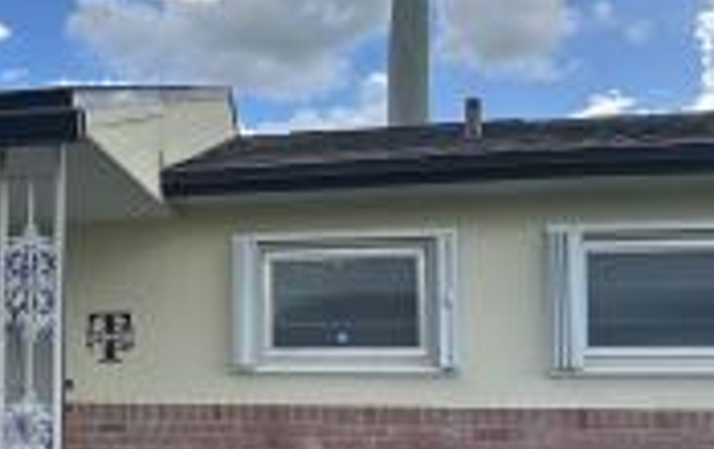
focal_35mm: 58
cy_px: 306
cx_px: 61
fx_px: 1130
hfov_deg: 33.1
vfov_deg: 22.3
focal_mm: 6.86
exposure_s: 1/3861
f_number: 1.78
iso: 80
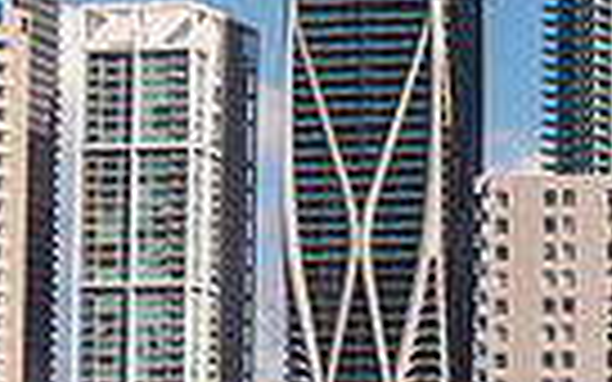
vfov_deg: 4.8
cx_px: 543
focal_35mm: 272
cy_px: 64
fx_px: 4537
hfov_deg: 7.7
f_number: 10
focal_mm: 50
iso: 400
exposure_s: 1/500
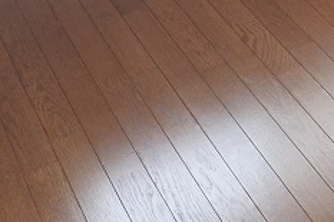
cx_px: 387
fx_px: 927
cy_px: -234
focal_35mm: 100
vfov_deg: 12.0
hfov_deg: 19.4
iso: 125
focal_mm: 4.3
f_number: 3.3
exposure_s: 1/30
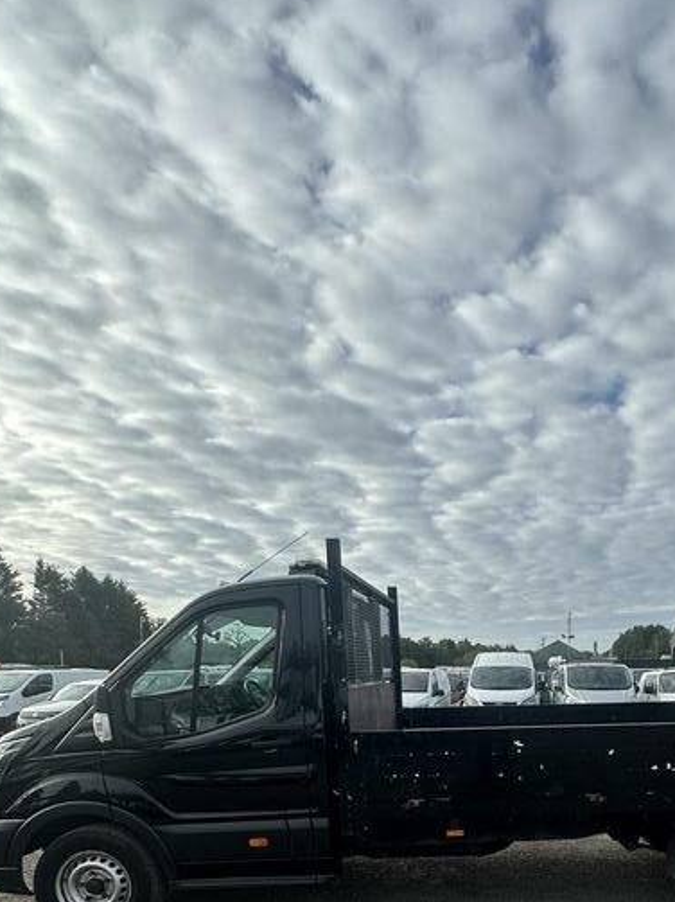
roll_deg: +0.2
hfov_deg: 52.0
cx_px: 521
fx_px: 651
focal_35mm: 25
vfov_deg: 62.9
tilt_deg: -5.0
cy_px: 735
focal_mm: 2.22
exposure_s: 1/1595
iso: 40
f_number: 2.2
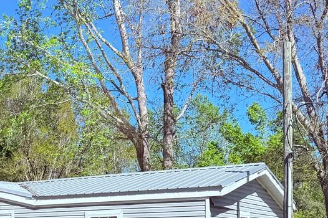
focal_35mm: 76
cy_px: 235
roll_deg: +0.6
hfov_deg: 25.1
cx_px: -19
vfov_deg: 17.4
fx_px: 692
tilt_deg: +2.1
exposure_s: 1/3584
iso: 100
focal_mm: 6.76
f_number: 1.78
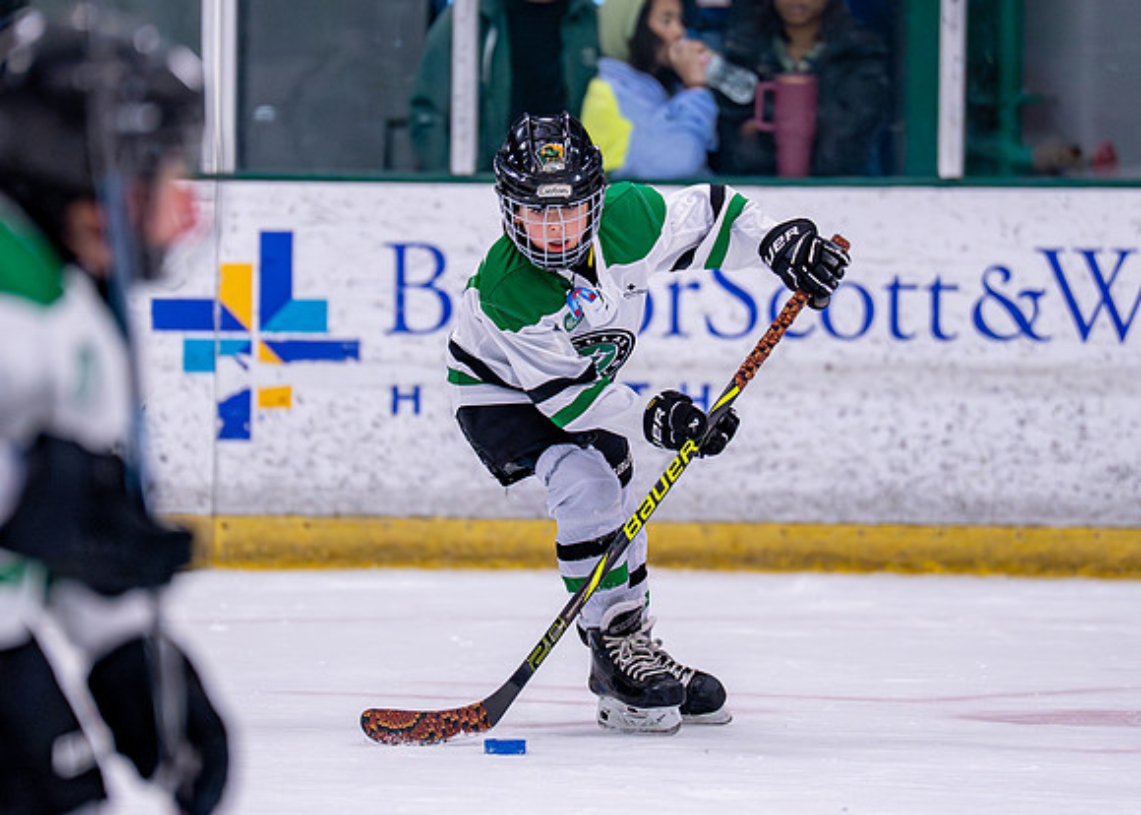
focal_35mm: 377
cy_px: 373
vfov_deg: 3.8
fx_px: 12215
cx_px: 577
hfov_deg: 5.3
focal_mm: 200
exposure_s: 1/1250
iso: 2500
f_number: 2.8
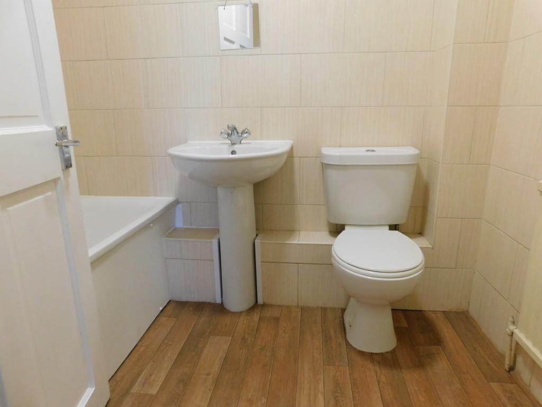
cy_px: 204
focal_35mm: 23
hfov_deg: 73.9
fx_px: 360
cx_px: 271
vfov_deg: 58.9
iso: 400
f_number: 3
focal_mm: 4
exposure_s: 1/15
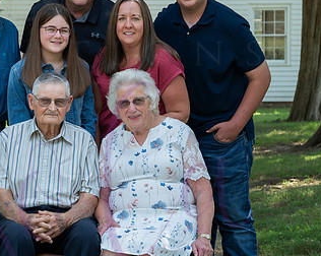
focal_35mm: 157
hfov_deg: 12.3
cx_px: 75
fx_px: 1490
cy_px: 103
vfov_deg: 9.8
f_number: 8
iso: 400
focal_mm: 91
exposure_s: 1/160
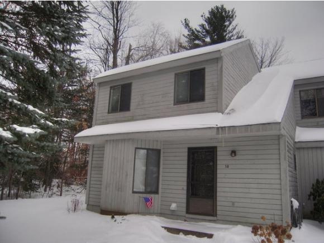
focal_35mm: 28
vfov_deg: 49.8
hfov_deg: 63.4
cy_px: 122
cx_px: 162
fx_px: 262
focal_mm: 5
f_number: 5.4
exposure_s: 1/400
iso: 100
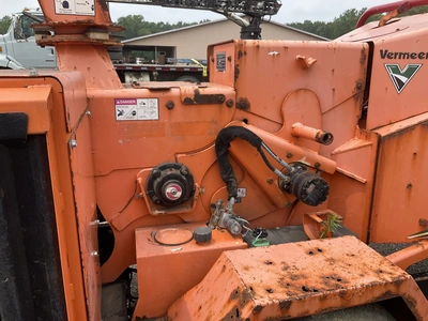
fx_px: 359
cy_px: 160
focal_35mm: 29
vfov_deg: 48.2
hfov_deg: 61.7
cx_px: 214
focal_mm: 3
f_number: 1.8
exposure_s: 1/1015
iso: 25
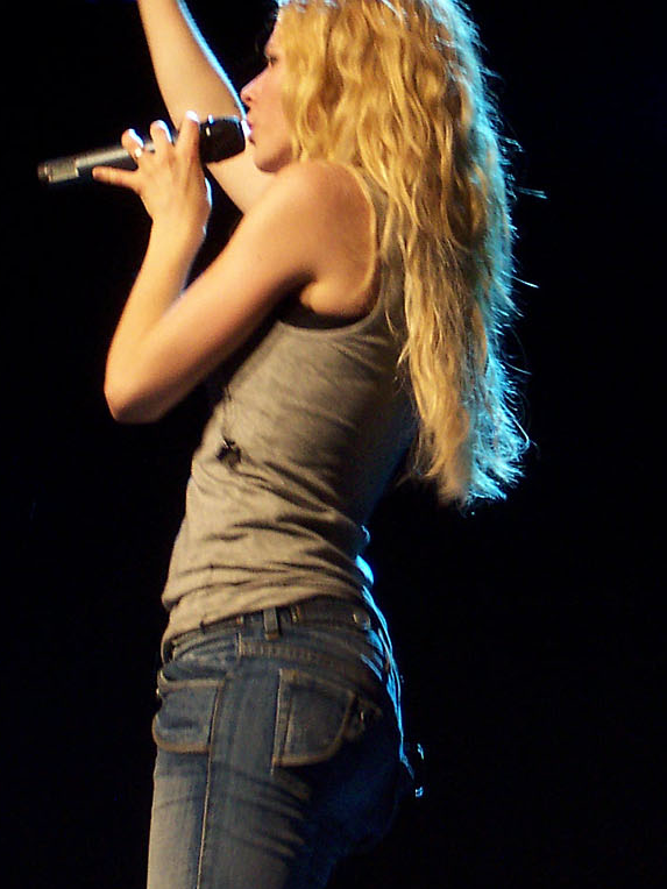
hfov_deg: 9.3
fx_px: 4085
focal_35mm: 159
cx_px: 402
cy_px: 310
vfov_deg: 12.4
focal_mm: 13.5
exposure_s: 1/60
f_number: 4.1
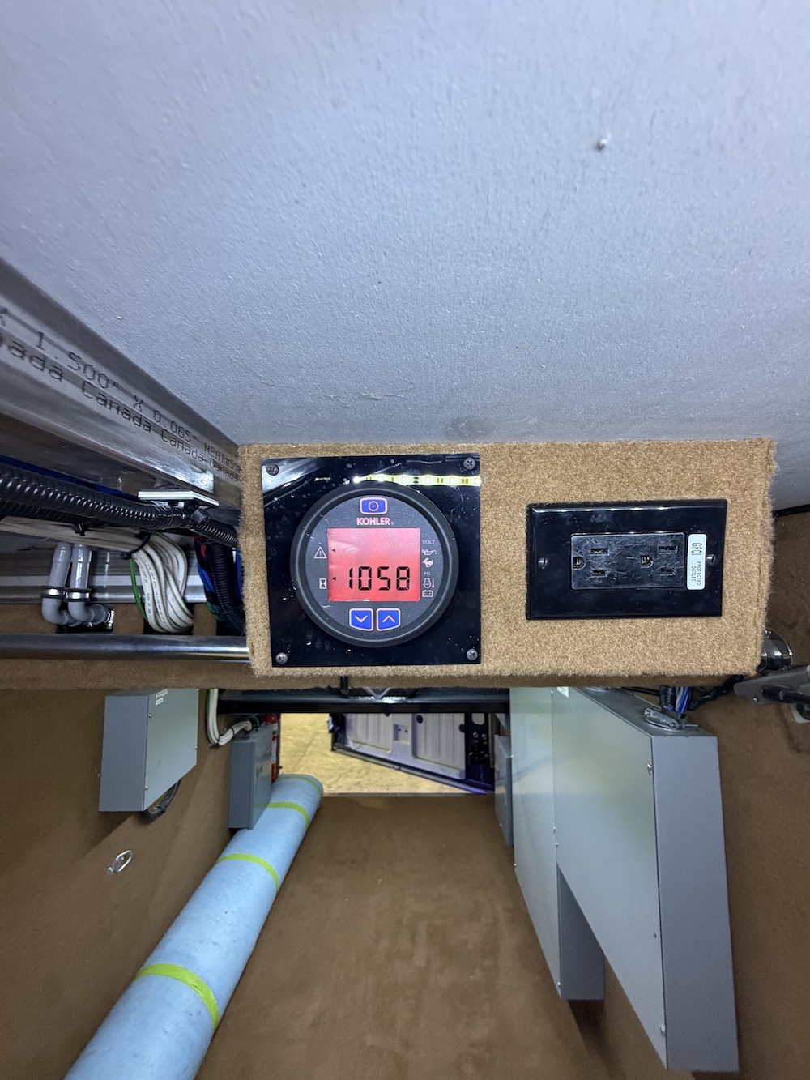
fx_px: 437
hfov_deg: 85.7
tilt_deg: +4.1
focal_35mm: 14
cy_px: 540
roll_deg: -0.2
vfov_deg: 102.1
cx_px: 405
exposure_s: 1/49
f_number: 2.2
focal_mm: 2.22
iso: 320
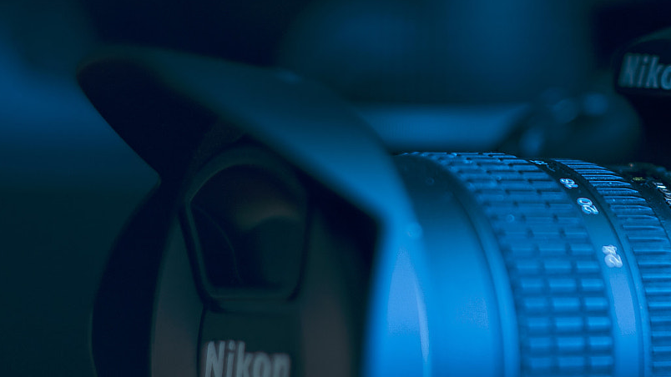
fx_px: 2153
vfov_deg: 10.0
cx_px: 616
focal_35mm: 121
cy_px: 242
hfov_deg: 17.4
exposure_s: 1/25
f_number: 2
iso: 320
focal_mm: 58
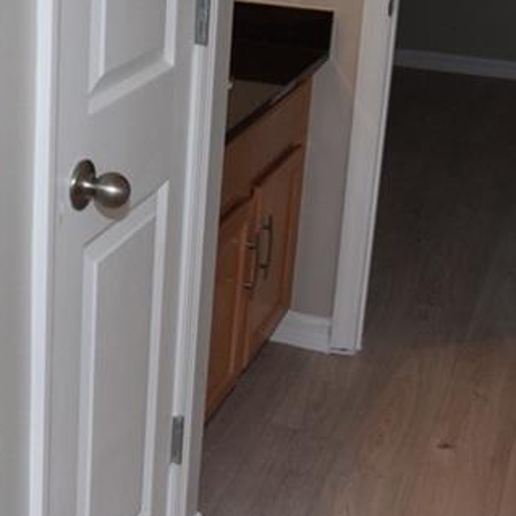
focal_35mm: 64
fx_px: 1079
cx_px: 3
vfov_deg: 26.7
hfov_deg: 25.6
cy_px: 160
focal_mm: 10
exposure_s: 1/100
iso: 500
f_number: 5
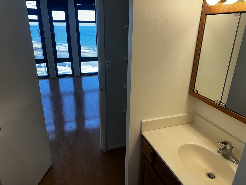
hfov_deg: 71.6
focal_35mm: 24
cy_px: 92
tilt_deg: -20.8
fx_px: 171
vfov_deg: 56.8
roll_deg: -1.4
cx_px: 123
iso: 64
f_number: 1.78
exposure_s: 1/171
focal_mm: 6.86
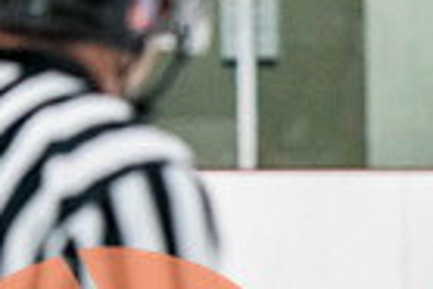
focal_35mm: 561
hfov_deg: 3.7
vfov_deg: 2.5
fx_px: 6755
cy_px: 419
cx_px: 532
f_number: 2.8
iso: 1600
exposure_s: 1/640
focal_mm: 105
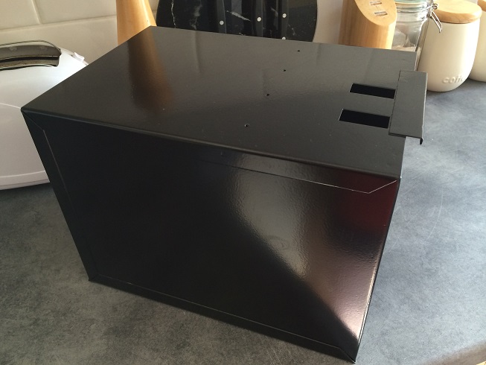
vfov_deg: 46.8
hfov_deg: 60.0
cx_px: 243
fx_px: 421
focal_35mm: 30
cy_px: 182
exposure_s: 1/30
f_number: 2.2
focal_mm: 4.12
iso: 64
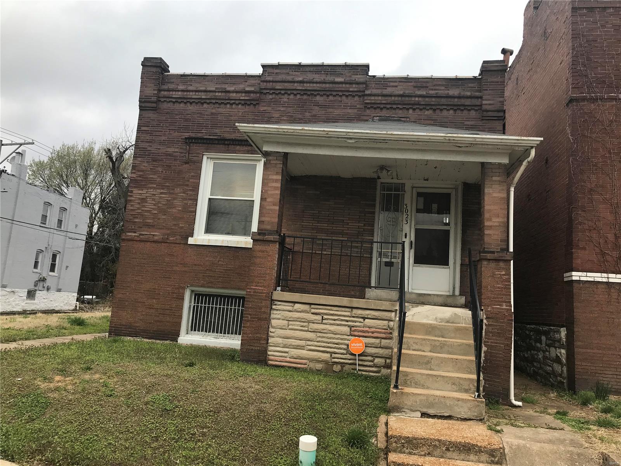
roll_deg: -6.4
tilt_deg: +9.6
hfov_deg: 63.4
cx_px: 310
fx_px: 502
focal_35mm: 28
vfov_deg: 49.7
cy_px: 233
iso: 20
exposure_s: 1/441
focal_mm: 3.99
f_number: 1.8
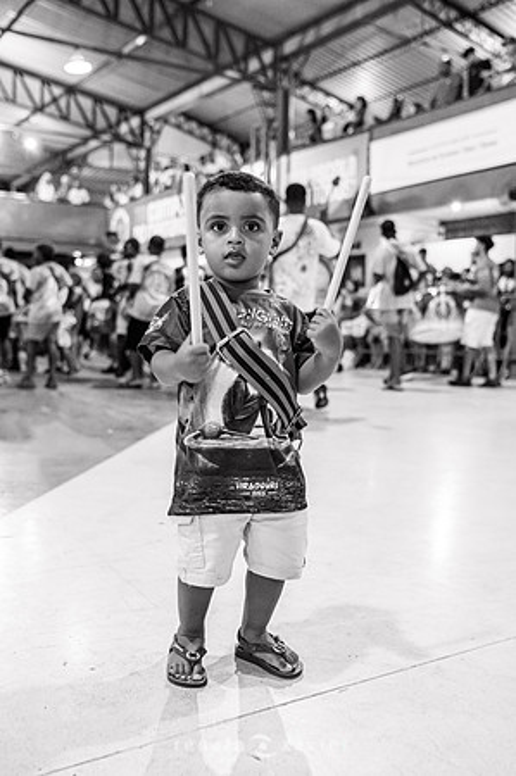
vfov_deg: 53.2
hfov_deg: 36.8
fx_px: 776
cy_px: 388
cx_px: 258
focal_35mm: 36
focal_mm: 24
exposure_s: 1/200
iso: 800
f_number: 2
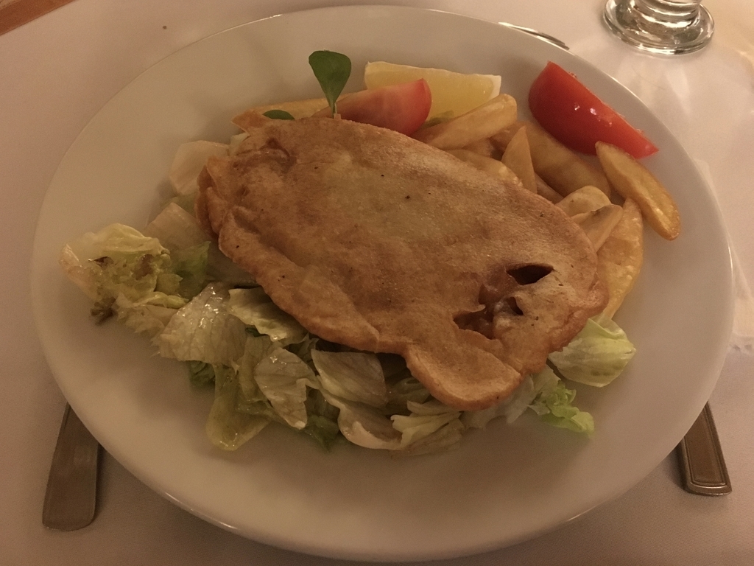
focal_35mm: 29
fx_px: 632
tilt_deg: -53.5
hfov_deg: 61.7
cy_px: 283
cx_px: 377
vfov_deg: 48.2
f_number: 2.2
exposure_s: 1/17
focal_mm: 4.15
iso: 640
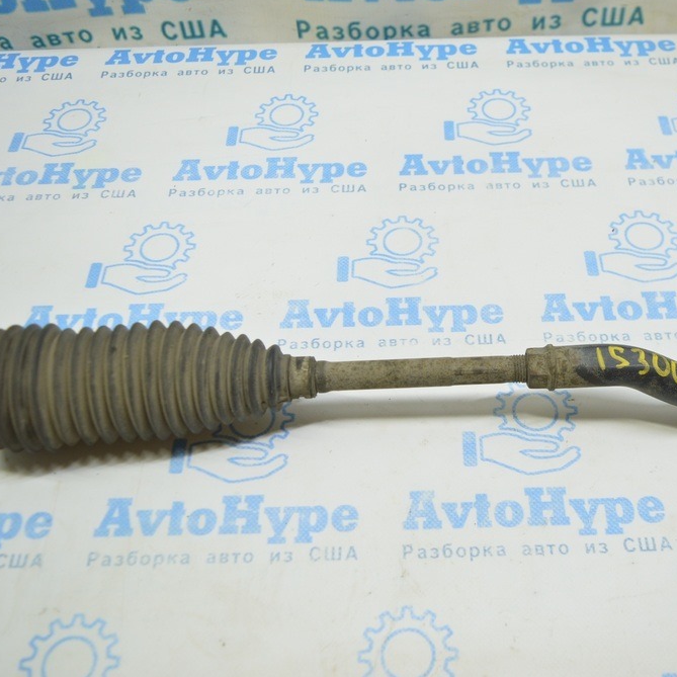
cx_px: 413
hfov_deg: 42.6
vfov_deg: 42.8
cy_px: 334
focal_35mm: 39
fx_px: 863
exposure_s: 1/60
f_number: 3.8
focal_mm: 20
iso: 400
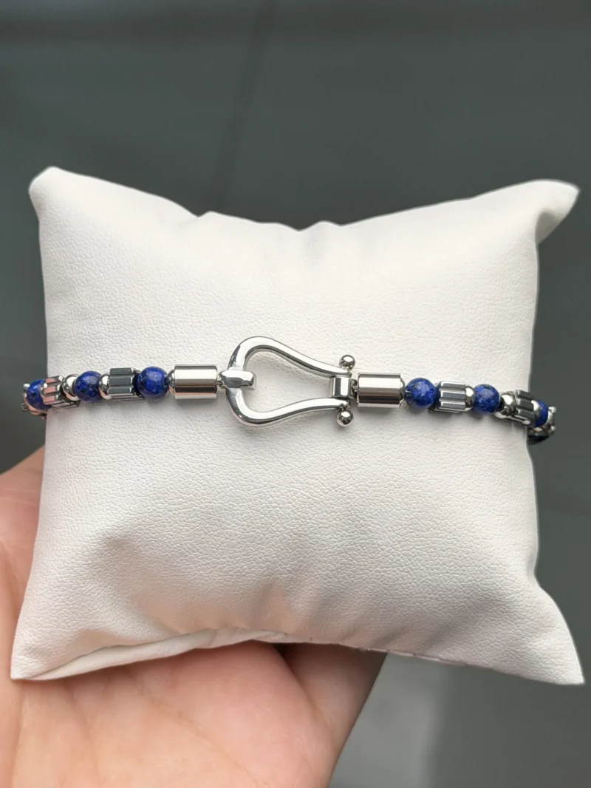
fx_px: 1092
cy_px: 394
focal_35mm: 48
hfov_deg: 30.3
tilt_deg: -77.9
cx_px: 296
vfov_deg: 39.6
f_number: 1.78
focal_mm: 6.76
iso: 64
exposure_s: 1/786
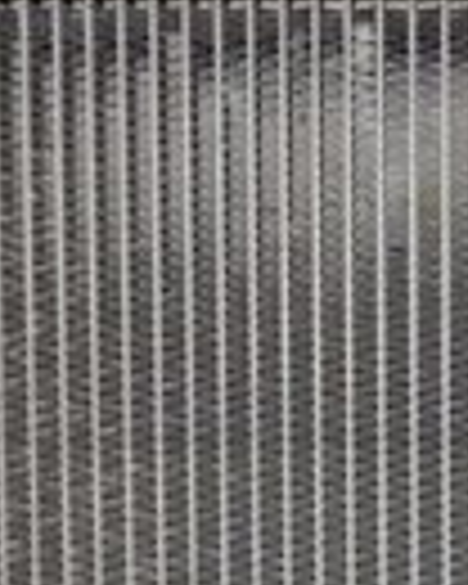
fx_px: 3844
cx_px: 351
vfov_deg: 8.6
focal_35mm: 222
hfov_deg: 7.0
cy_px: 709
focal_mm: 20
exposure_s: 1/80
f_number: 4
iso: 400
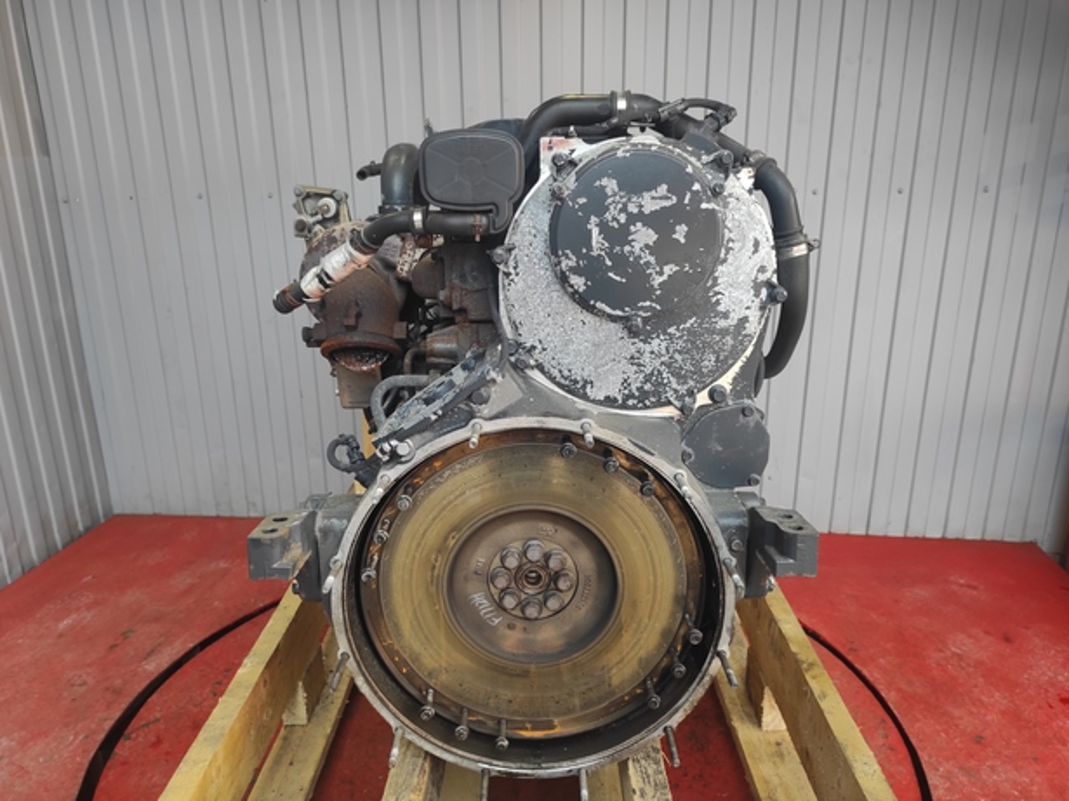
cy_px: 413
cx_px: 528
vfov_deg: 53.0
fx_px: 803
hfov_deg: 67.3
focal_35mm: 26
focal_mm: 5.43
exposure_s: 1/100
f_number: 1.89
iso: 116
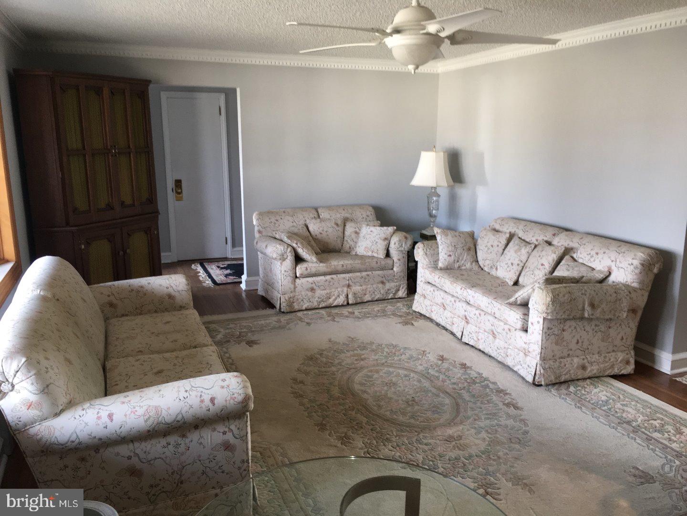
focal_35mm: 29
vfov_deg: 48.2
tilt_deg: -12.5
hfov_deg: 61.7
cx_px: 344
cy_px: 258
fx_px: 576
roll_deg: +0.1
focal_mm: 4.15
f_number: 2.2
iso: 40
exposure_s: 1/30
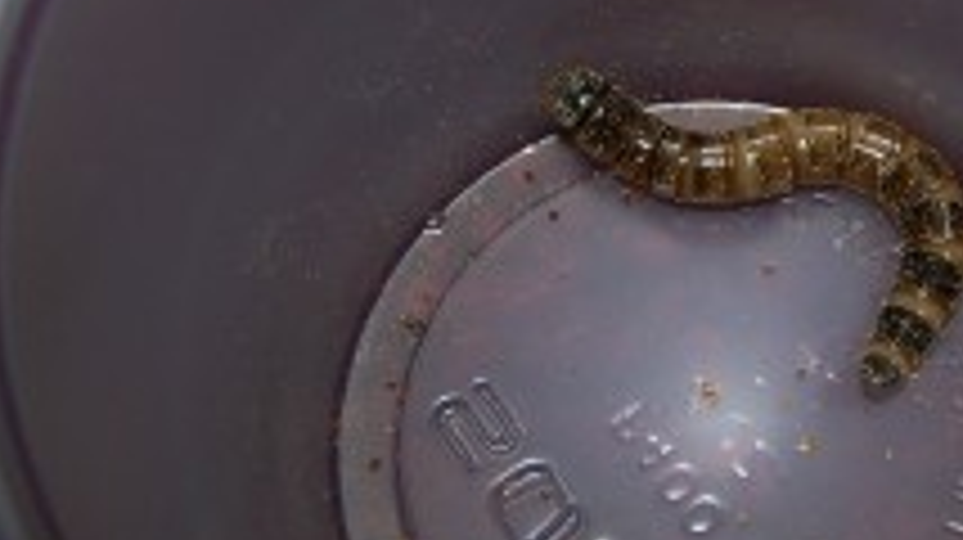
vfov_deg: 11.6
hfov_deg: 20.3
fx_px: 2654
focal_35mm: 104
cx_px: 792
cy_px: 126
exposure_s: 1/60
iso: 80
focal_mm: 8.5
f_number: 3
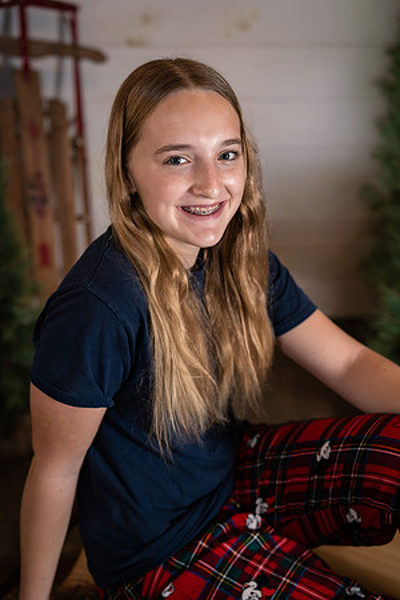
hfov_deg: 28.1
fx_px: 800
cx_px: 200
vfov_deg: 41.1
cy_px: 300
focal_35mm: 48
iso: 160
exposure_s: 1/250
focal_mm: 48
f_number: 2.8
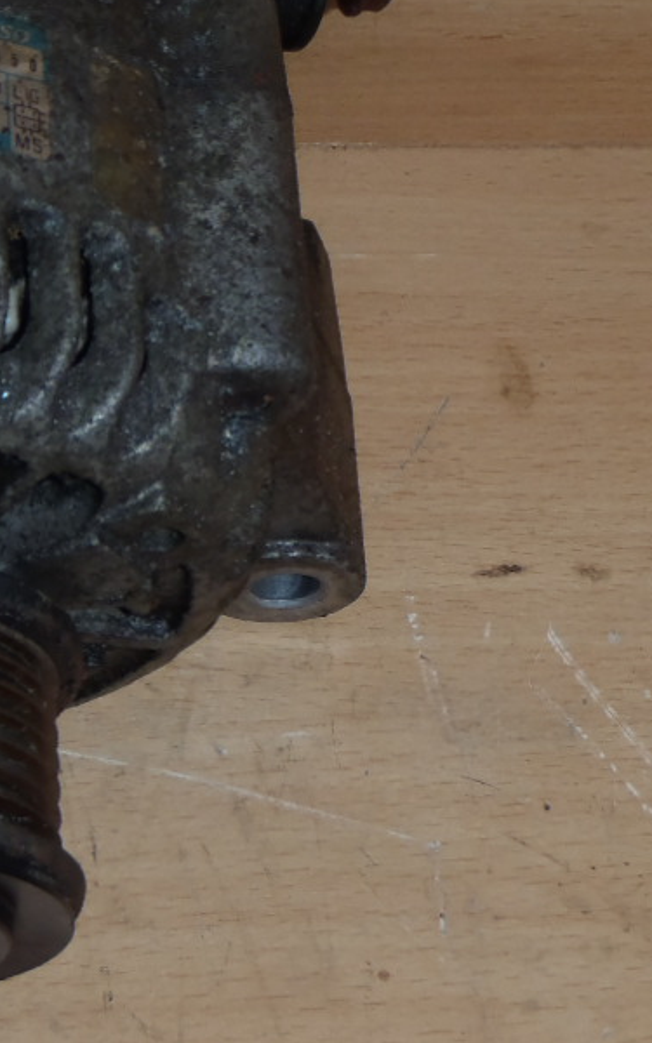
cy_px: 407
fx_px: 2445
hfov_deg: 14.7
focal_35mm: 86
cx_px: -129
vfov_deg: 24.0
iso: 100
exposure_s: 1/40
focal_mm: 6.83
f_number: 4.6
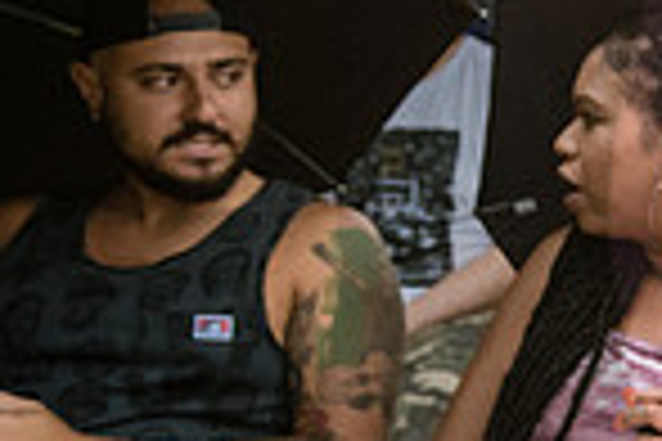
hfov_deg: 14.2
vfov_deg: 10.9
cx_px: 1234
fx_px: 2317
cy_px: 142
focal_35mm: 126
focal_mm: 32
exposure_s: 1/500
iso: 3200
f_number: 4
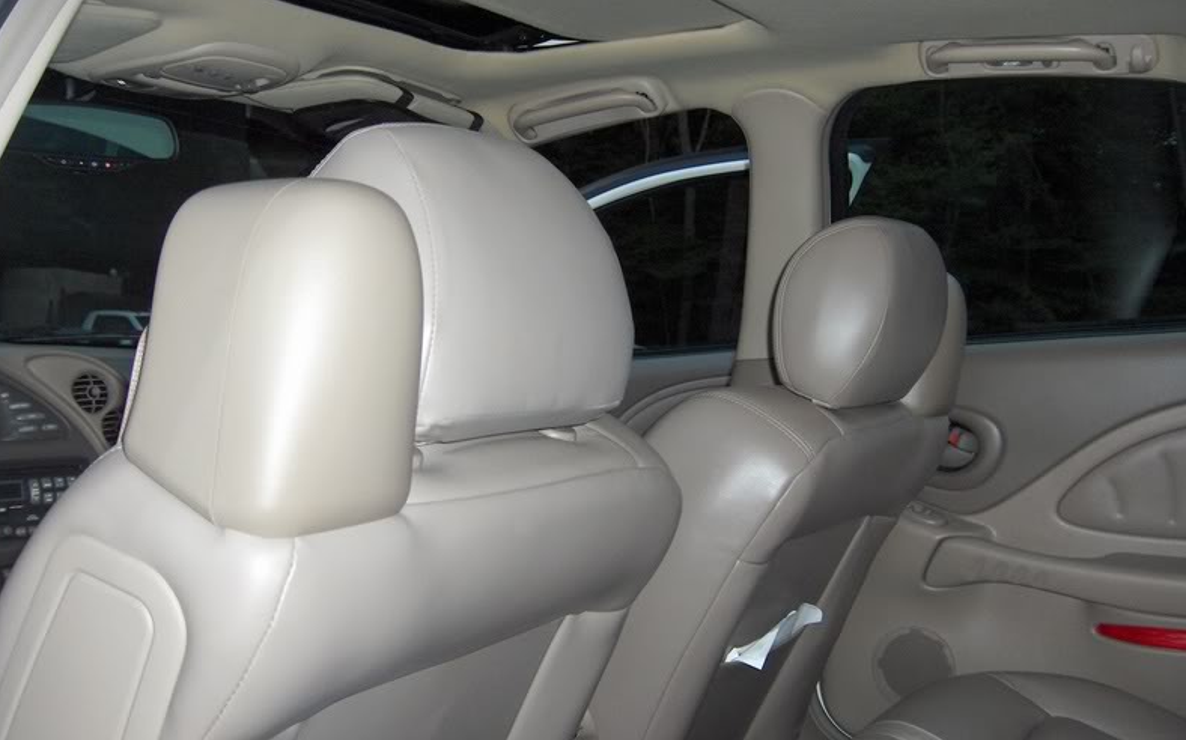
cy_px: 400
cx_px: 586
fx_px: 1357
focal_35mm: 42
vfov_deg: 30.5
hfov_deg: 47.2
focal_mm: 8
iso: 100
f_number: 2.8
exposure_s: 1/60
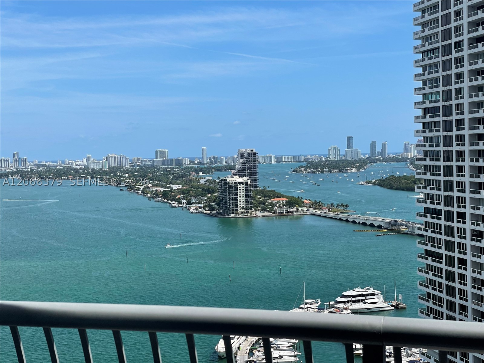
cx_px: 242
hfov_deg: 36.8
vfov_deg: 28.0
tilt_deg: -1.5
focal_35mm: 52
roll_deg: +1.9
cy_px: 182
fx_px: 727
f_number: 2
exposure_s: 1/2398
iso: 25
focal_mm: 6
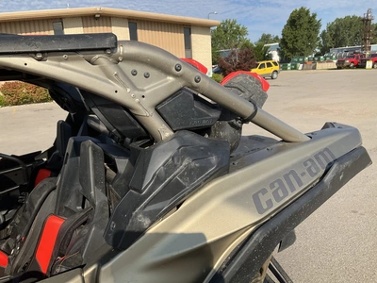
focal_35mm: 29
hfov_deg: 61.7
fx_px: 316
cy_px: 142
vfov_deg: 48.2
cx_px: 188
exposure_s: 1/1311
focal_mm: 3
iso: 25
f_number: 1.8
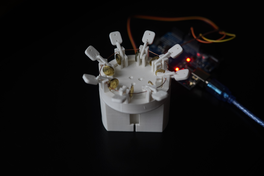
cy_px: 88
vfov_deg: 27.0
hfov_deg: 39.6
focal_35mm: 50
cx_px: 132
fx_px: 367
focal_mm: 50
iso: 1000
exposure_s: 1/60
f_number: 4
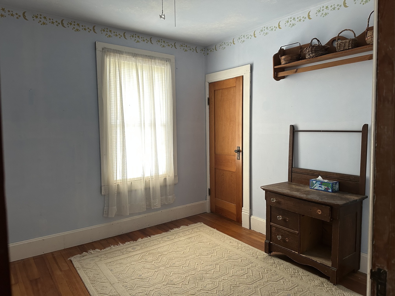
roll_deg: +0.5
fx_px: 274
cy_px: 148
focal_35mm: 24
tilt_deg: -3.6
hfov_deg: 71.6
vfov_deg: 56.8
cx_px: 198
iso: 250
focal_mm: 6.86
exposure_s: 1/93
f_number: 1.78
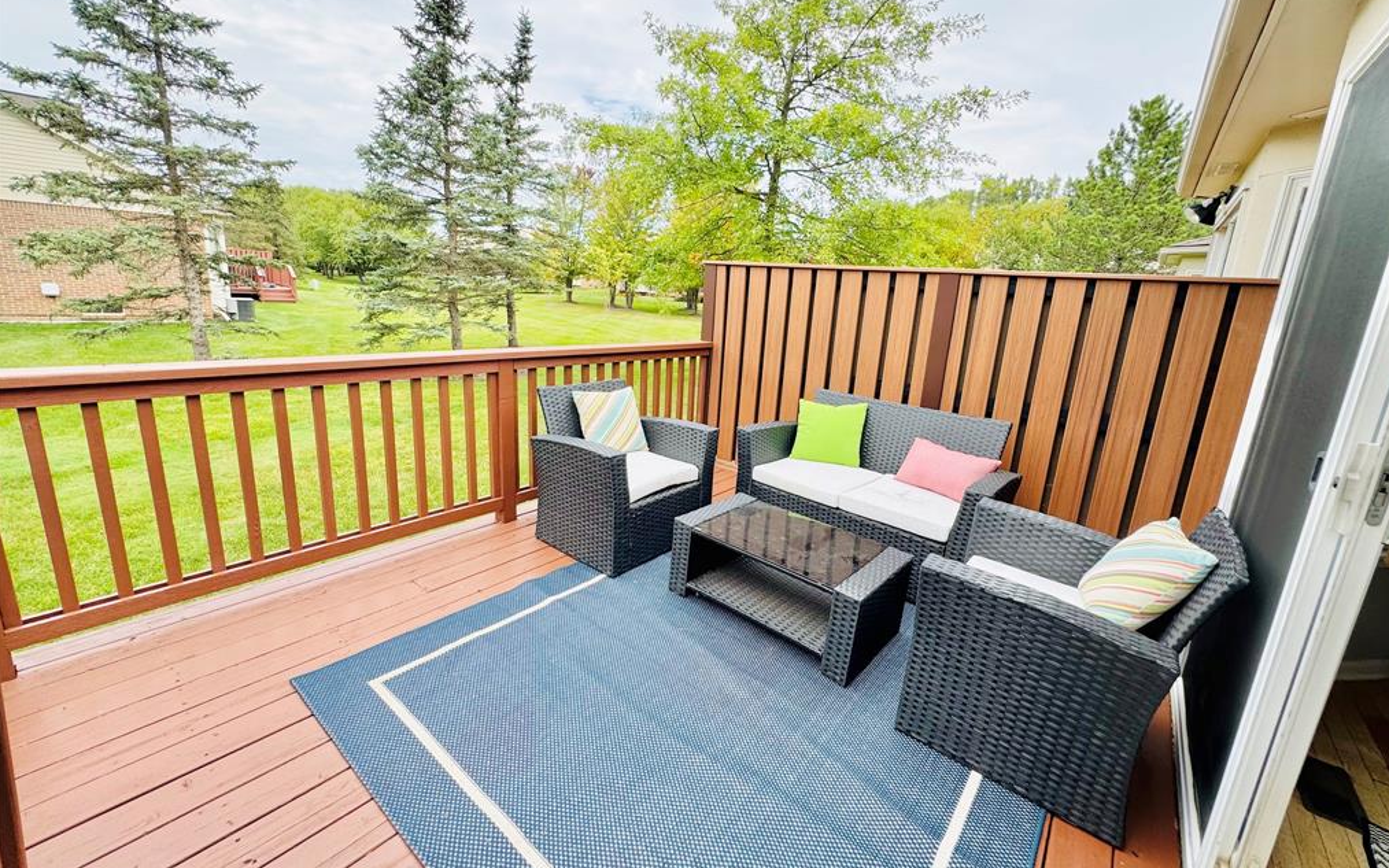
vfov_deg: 74.7
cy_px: 407
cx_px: 699
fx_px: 568
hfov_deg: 101.5
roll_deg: -3.9
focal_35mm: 15
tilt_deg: -13.3
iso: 40
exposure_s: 1/347
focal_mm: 2.22
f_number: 2.2
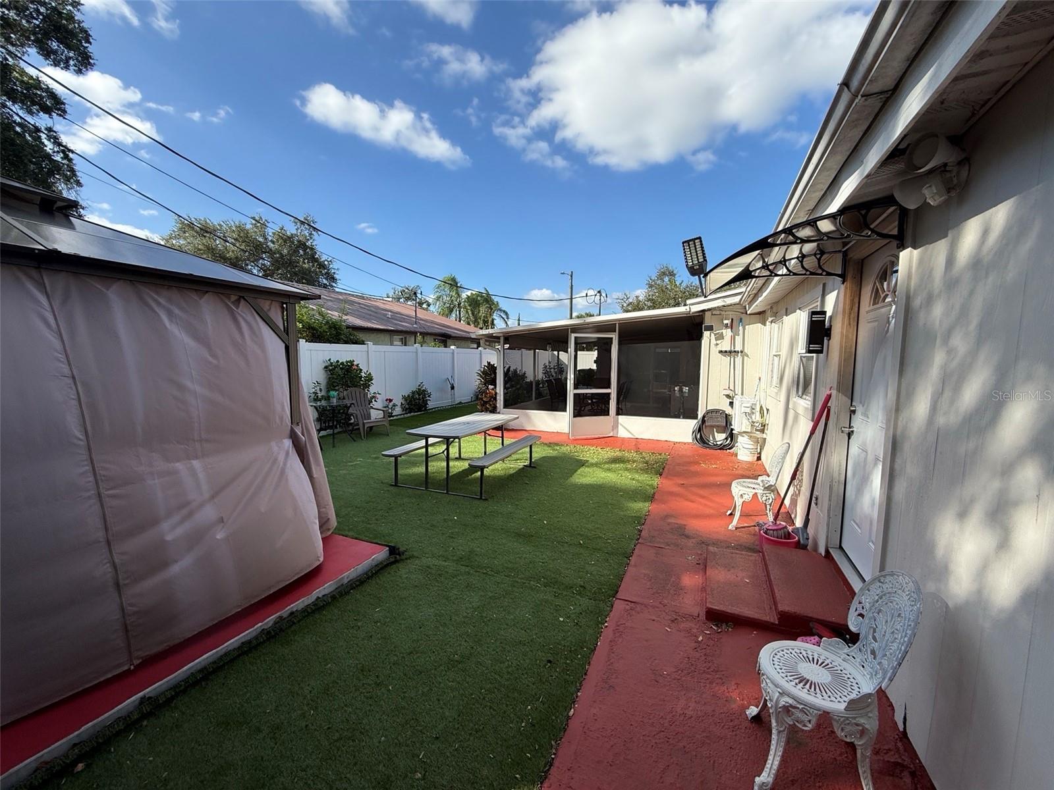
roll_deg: -0.9
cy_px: 395
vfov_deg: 85.7
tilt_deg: -4.4
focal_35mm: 14
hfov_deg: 102.1
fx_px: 426
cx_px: 527
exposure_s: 1/1339
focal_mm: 2.22
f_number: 2.2
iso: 50
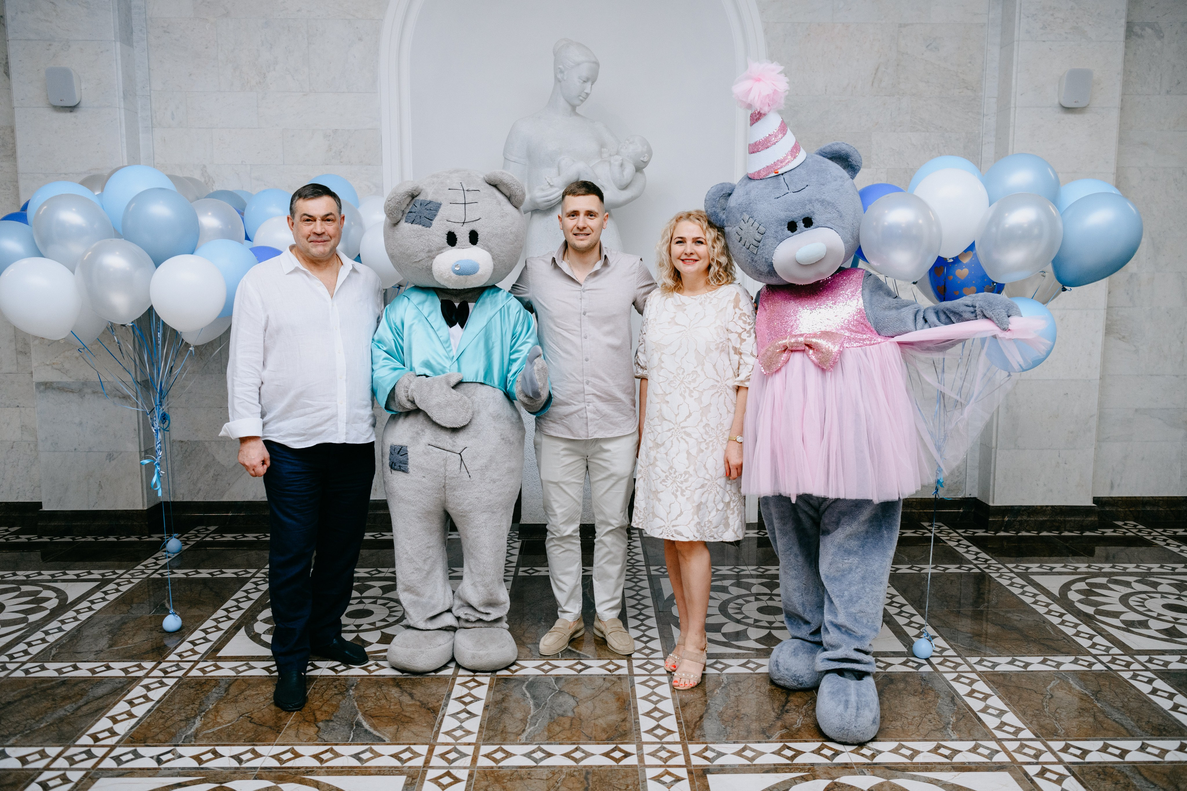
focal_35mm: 30
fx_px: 983
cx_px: 594
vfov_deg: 43.8
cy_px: 396
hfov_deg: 62.2
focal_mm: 29
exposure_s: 1/160
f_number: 4
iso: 320
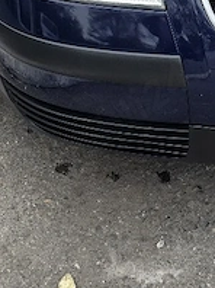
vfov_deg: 19.5
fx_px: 772
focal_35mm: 93
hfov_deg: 15.6
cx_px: 202
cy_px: -87
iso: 40
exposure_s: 1/182
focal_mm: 6.3
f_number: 1.7
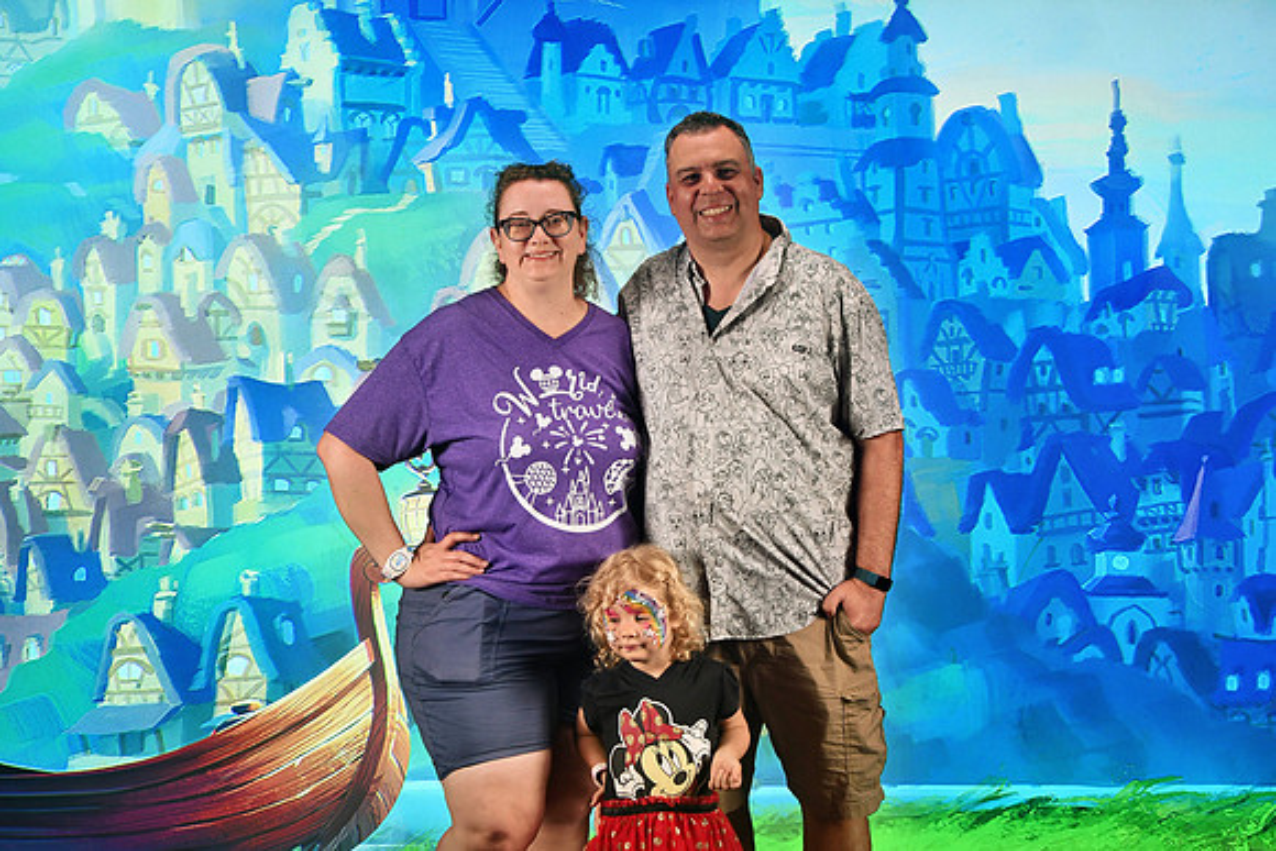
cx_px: 638
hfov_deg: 33.4
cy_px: 426
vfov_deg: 22.6
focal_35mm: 60
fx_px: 2127
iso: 640
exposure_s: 1/200
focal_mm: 40
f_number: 7.1
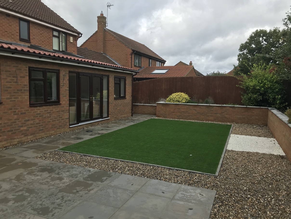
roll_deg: -2.7
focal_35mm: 28
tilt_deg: -5.4
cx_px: 146
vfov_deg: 49.8
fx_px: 235
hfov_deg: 63.4
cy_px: 110
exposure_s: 1/791
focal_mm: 3.99
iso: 20
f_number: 1.8
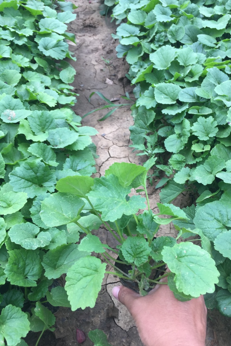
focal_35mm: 31
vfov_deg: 60.3
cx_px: 122
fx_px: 298
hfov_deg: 42.3
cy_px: 172
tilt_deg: -52.7
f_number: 2.2
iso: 32
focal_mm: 4.15
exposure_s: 1/101
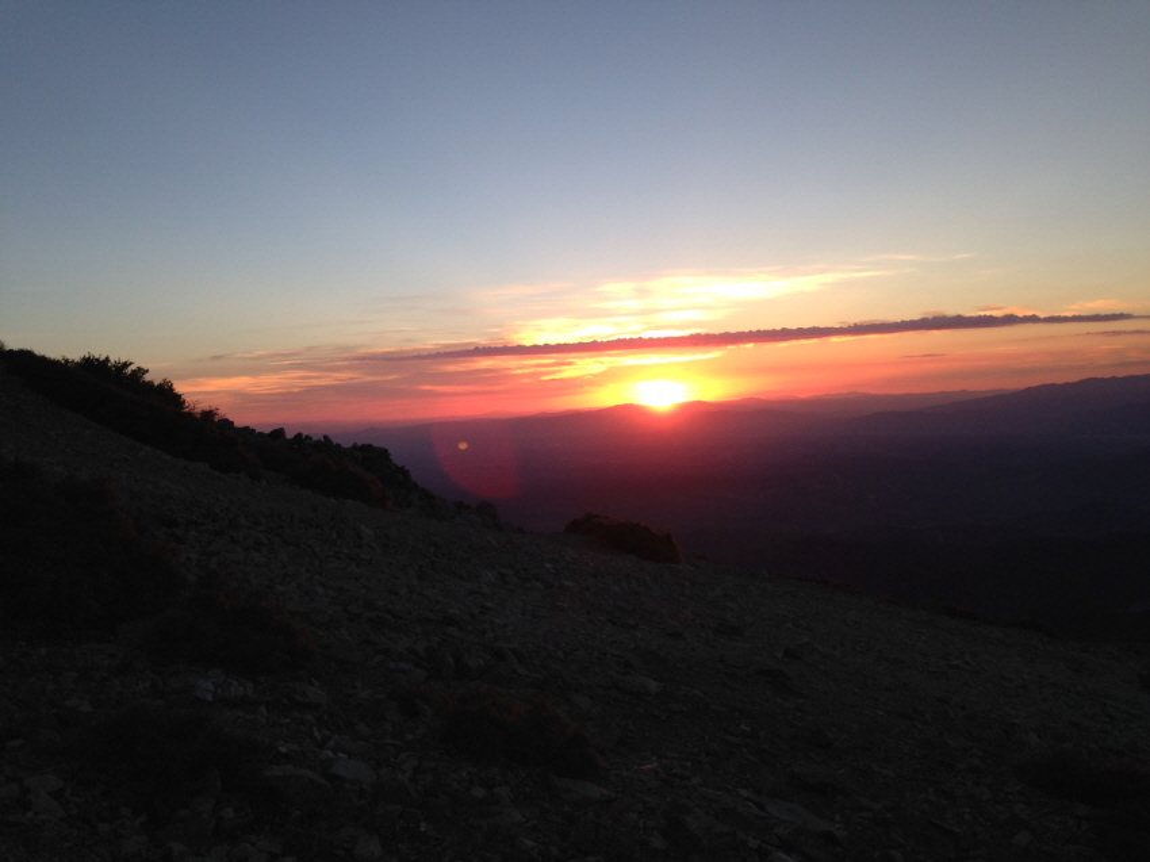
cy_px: 431
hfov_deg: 55.4
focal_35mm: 33
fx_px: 1096
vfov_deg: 42.9
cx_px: 575
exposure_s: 1/218
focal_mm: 4.12
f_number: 2.4
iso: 50
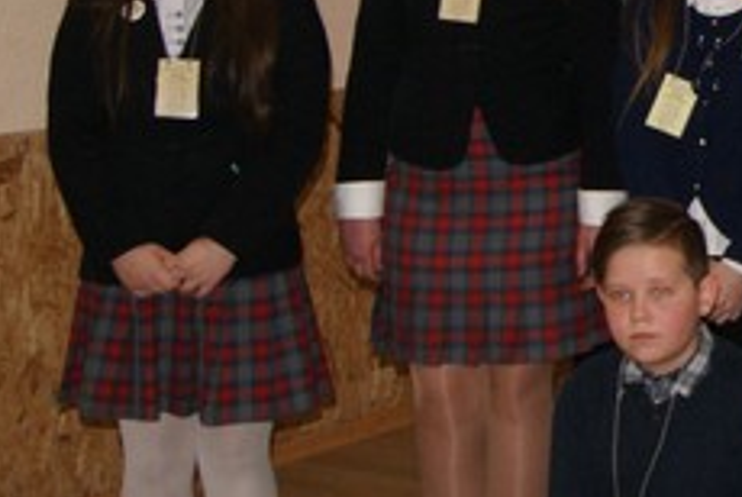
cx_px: 1145
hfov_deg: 16.1
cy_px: -32
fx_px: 2373
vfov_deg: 11.8
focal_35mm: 115
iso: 400
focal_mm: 22
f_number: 5.6
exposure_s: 1/60
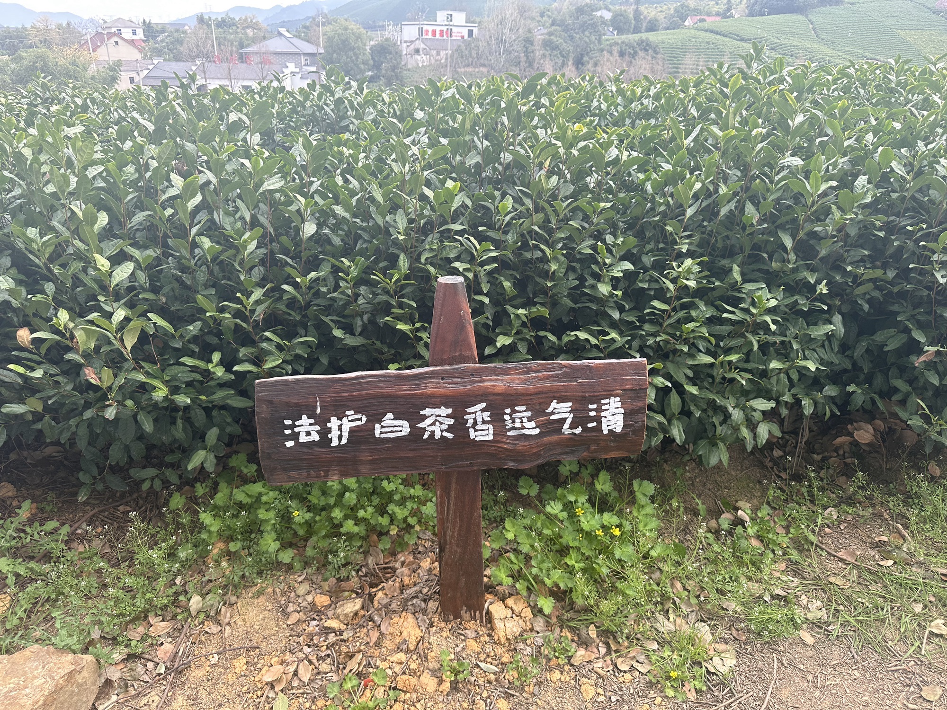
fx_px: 657
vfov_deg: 56.8
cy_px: 355
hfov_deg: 71.6
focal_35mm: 24
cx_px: 474
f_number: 1.78
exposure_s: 1/441
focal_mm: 6.86
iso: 80
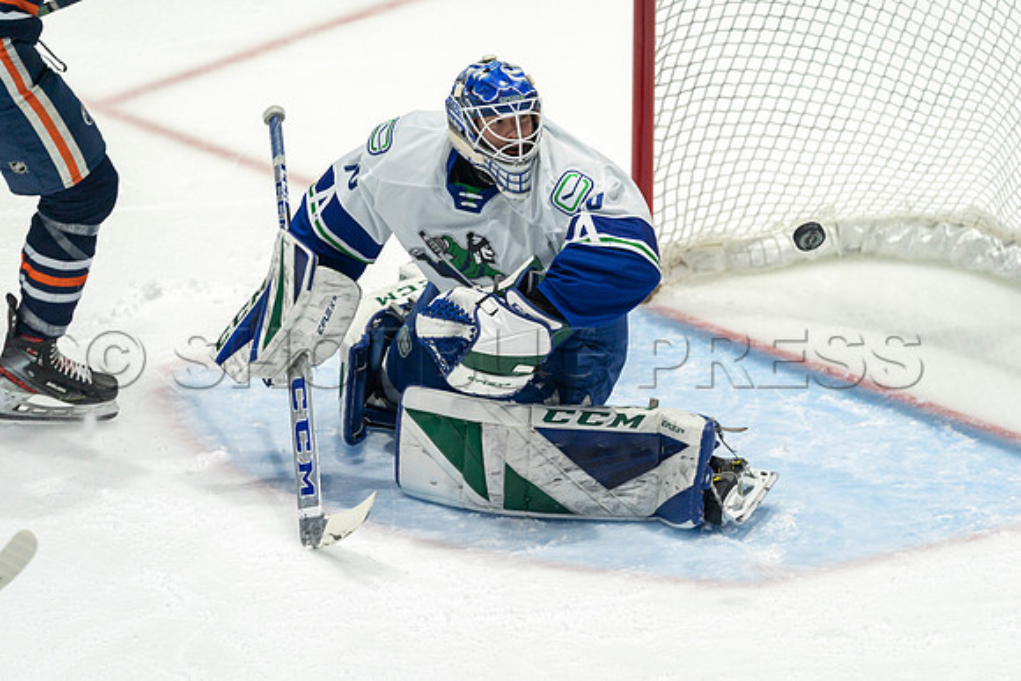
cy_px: 340
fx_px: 17020
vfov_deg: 2.3
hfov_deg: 3.4
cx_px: 510
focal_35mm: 600
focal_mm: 600
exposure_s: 1/800
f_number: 4
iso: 1600
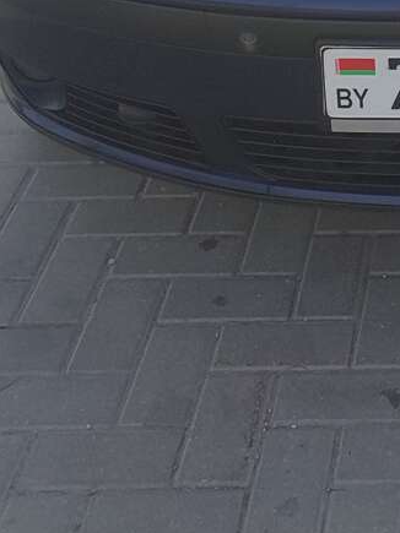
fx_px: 1418
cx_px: 558
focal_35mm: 92
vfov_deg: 19.0
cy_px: -238
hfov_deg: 15.1
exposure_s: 1/732
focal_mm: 6.04
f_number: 1.9
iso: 50
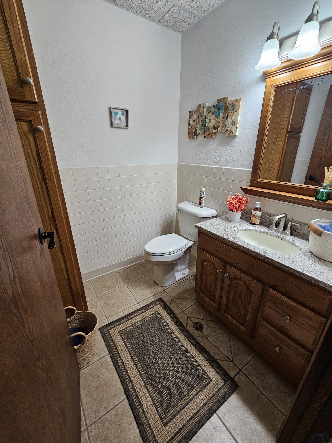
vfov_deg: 106.2
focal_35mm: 13
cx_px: 166
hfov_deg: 89.9
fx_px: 166
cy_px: 222
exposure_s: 1/60
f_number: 2.2
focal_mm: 2.2
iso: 125
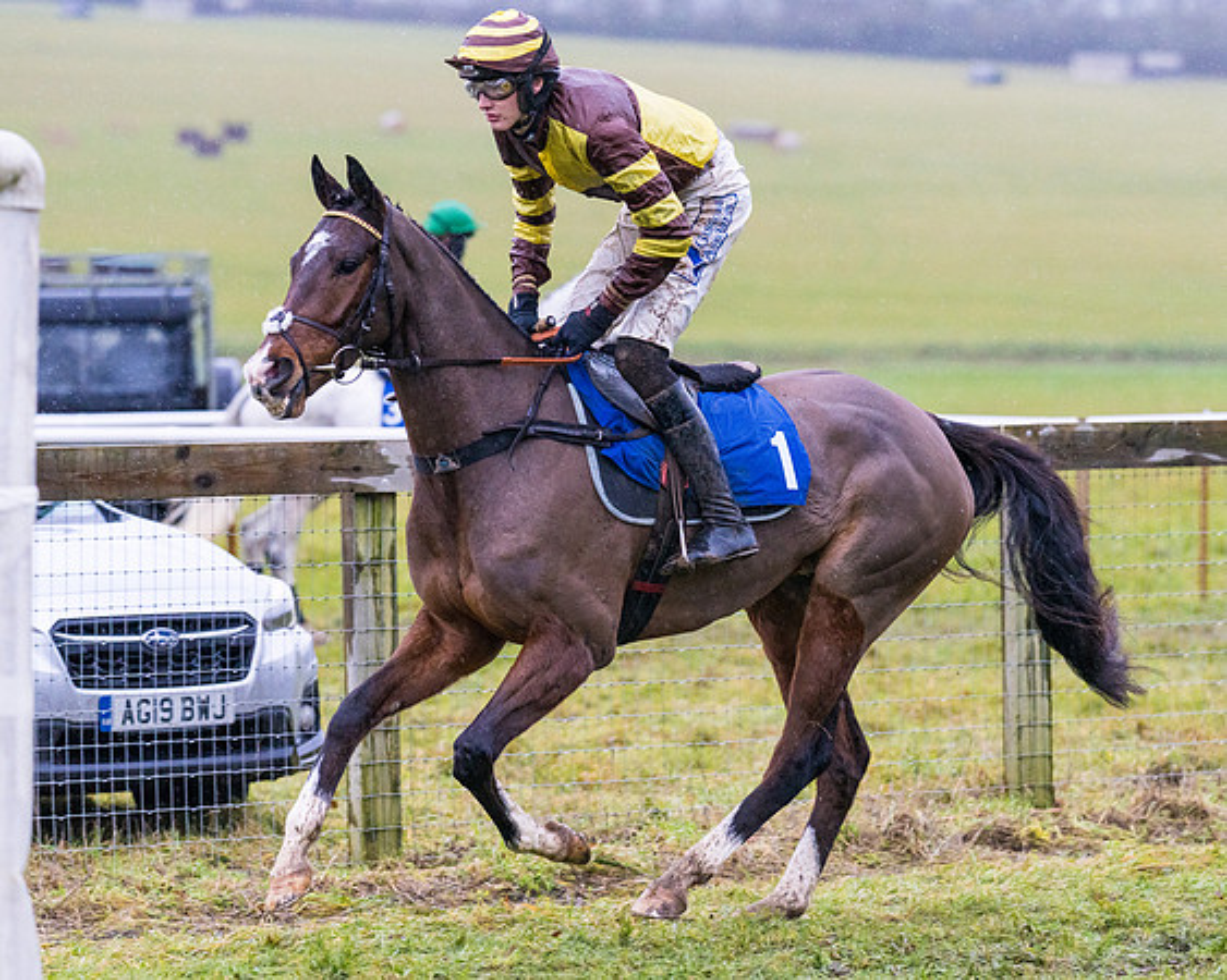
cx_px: 688
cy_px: 534
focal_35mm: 177
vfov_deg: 8.7
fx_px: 6425
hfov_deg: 10.9
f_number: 2.8
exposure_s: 1/1600
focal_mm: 135
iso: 2500
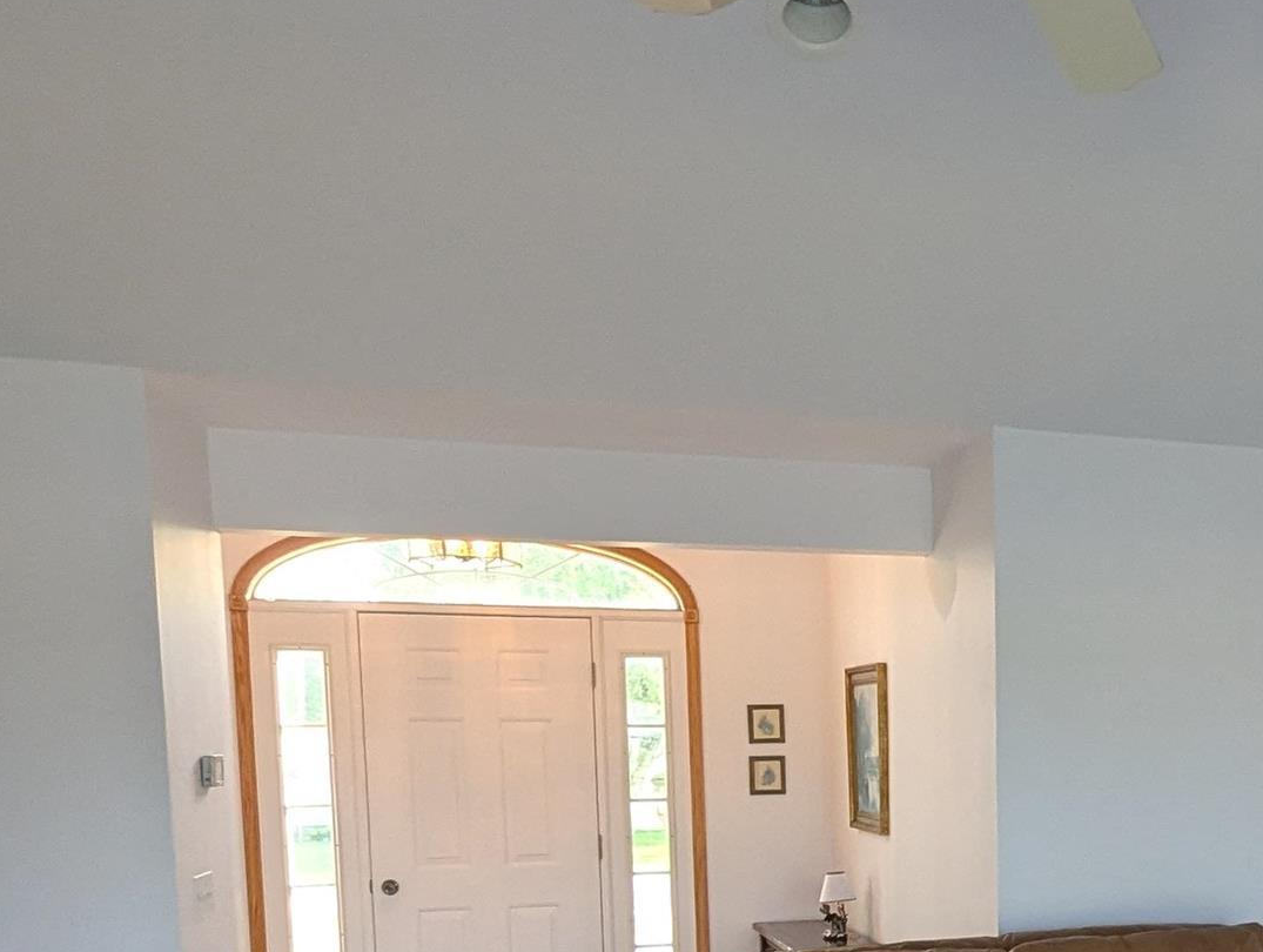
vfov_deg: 36.2
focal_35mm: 37
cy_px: 869
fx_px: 1352
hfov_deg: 45.4
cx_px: 1134
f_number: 2.2
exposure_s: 1/120
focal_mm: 1.95
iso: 111
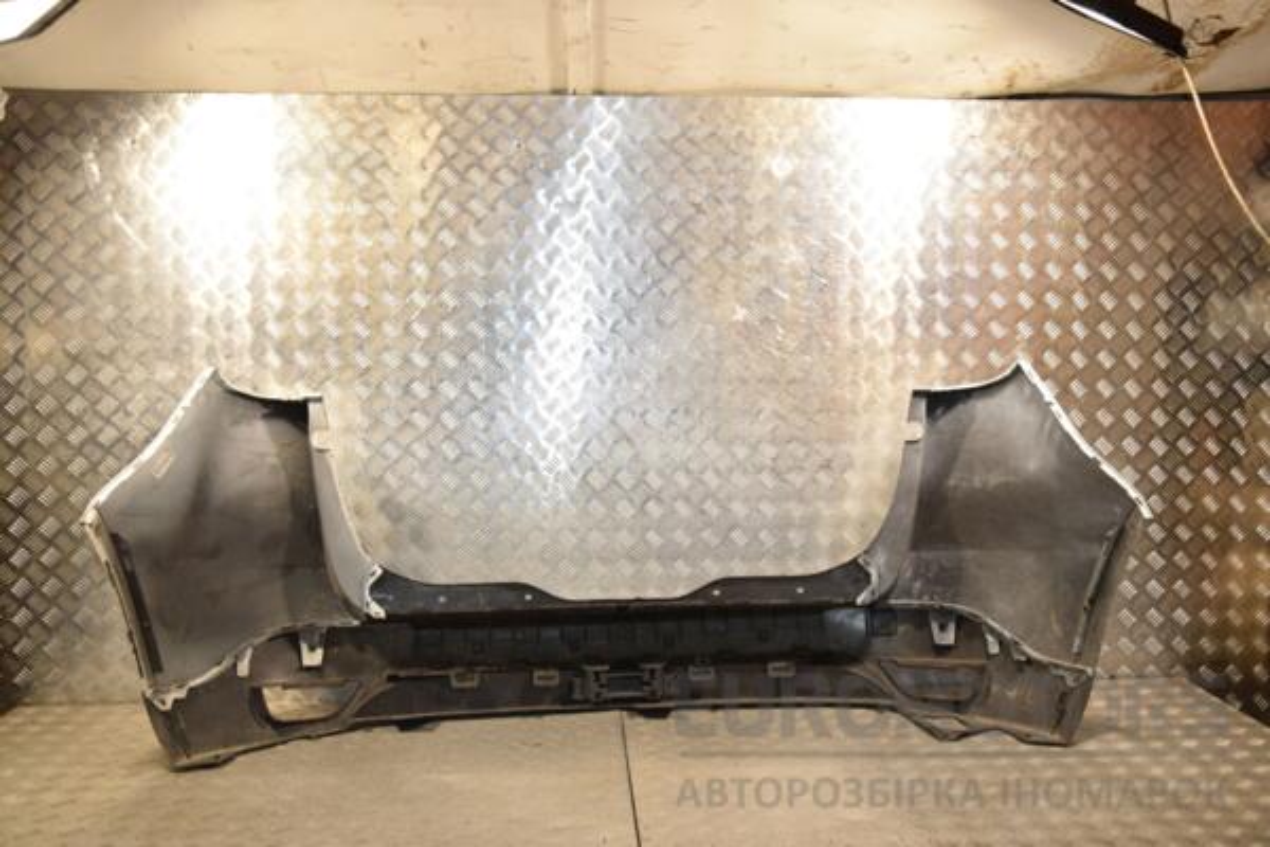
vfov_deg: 40.0
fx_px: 1164
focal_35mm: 33
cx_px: 635
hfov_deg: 57.2
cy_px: 424
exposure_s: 1/200
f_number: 5
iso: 800
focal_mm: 22
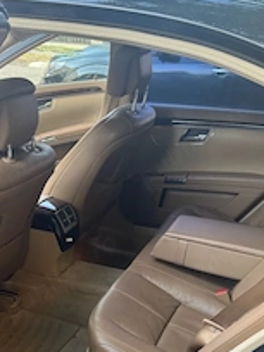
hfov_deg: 30.7
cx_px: 95
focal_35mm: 47
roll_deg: -3.5
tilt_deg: -29.7
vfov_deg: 38.4
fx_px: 478
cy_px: 299
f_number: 1.78
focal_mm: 6.76
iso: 200
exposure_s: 1/79
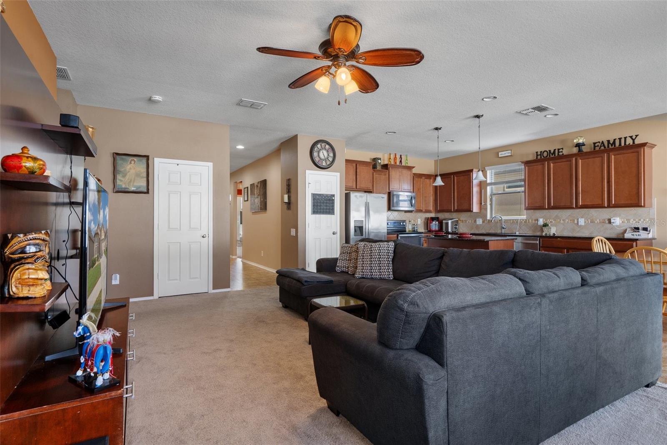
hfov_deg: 90.0
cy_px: 222
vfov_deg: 67.4
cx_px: 334
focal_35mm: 18
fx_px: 333
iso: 400
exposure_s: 2.5
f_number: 8
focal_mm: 18
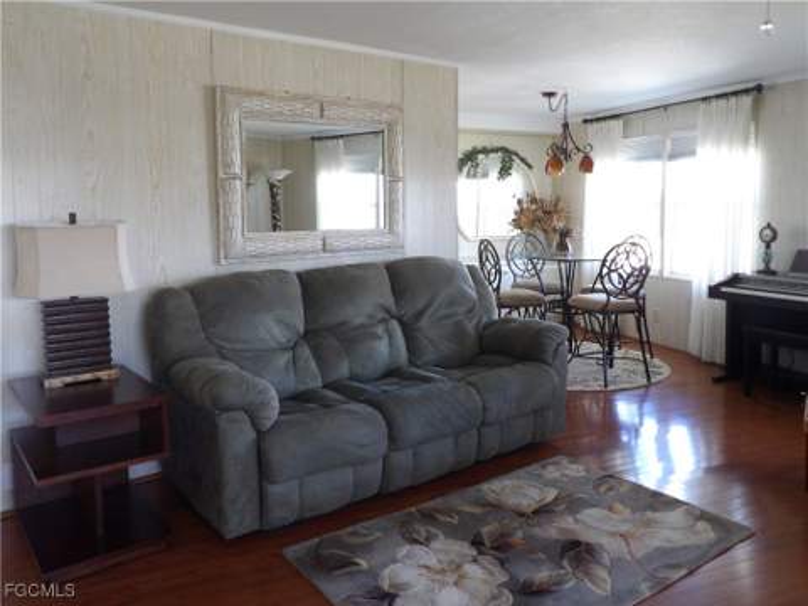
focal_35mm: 24
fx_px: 560
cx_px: 404
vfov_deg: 56.8
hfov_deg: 71.6
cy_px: 303
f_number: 3.2
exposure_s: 1/33
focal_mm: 4.3
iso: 187
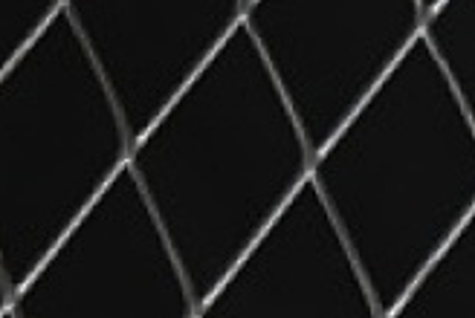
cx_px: 1555
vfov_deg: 2.8
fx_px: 6517
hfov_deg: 4.0
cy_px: -702
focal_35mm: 493
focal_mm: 50
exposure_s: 1/80
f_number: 7.1
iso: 160
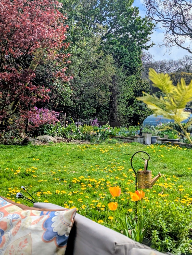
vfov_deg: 39.6
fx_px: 354
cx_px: 96
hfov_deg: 30.3
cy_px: 128
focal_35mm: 48
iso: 44
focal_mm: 6.81
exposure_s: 1/2169
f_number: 1.85
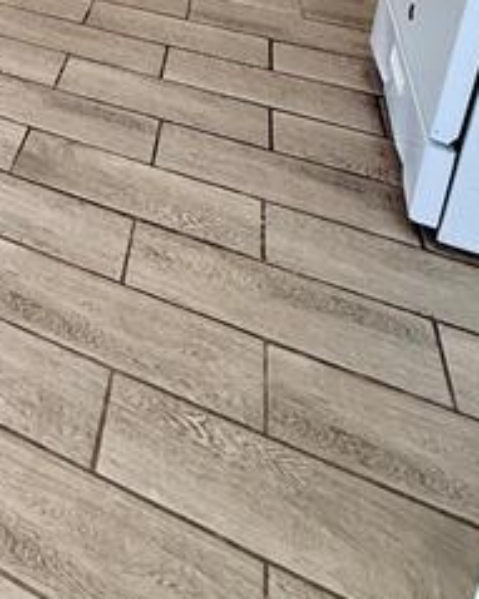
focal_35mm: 44
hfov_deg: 27.2
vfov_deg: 32.3
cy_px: -170
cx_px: -178
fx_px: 780
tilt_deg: -16.4
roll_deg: -0.5
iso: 200
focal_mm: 2.22
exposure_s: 1/120
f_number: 2.2
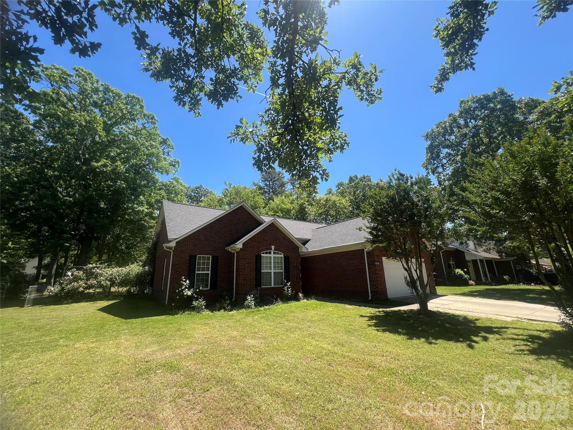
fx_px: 215
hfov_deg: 106.2
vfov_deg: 89.9
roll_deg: +1.5
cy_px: 215
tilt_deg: +15.2
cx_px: 286
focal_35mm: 13
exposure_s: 1/779
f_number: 1.8
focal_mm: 1.57
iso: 32
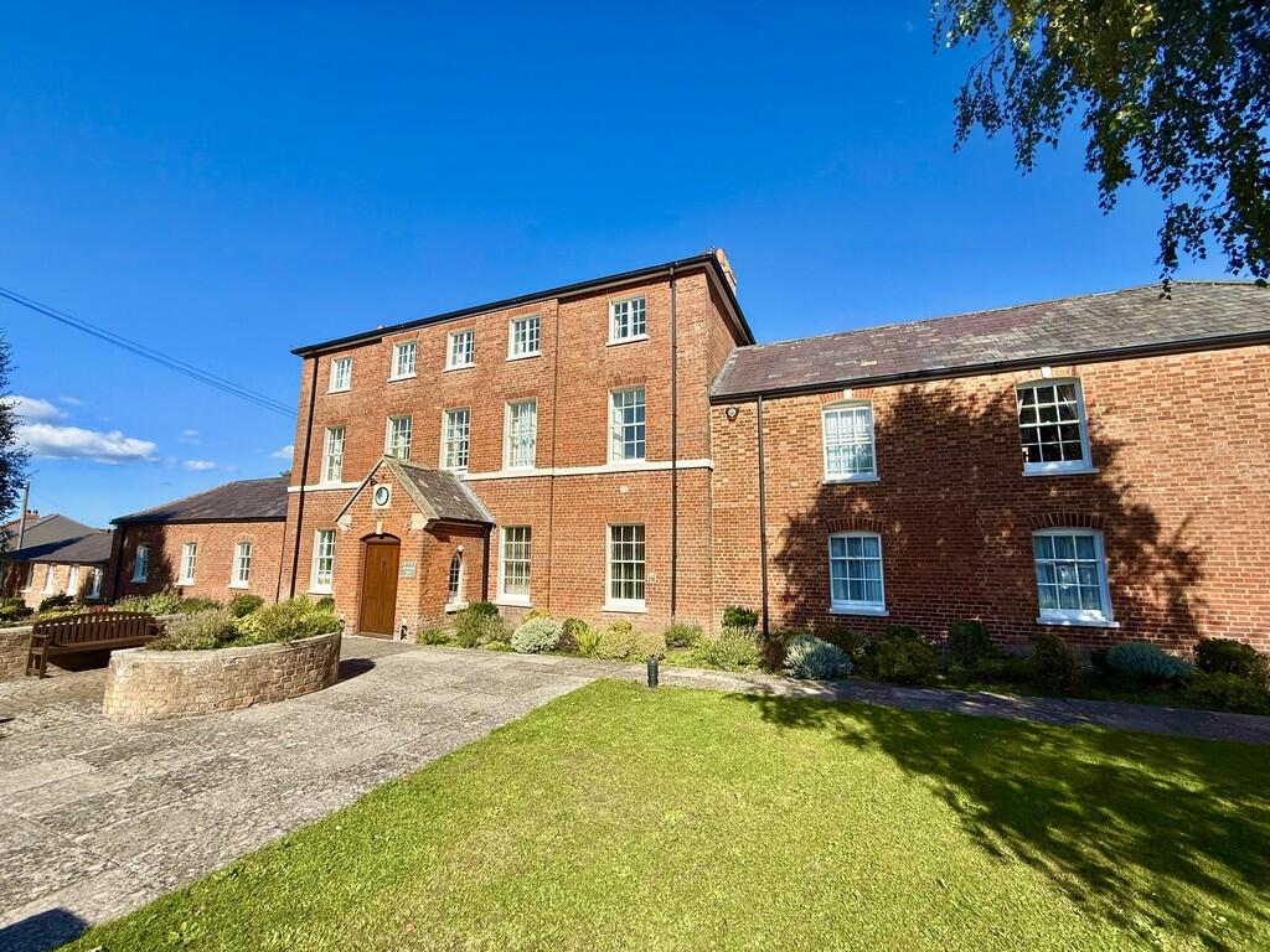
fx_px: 514
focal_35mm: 14
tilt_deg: +9.0
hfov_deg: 102.1
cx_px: 635
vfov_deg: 85.7
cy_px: 476
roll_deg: -1.0
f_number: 2.2
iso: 50
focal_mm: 2.22
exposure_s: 1/2320
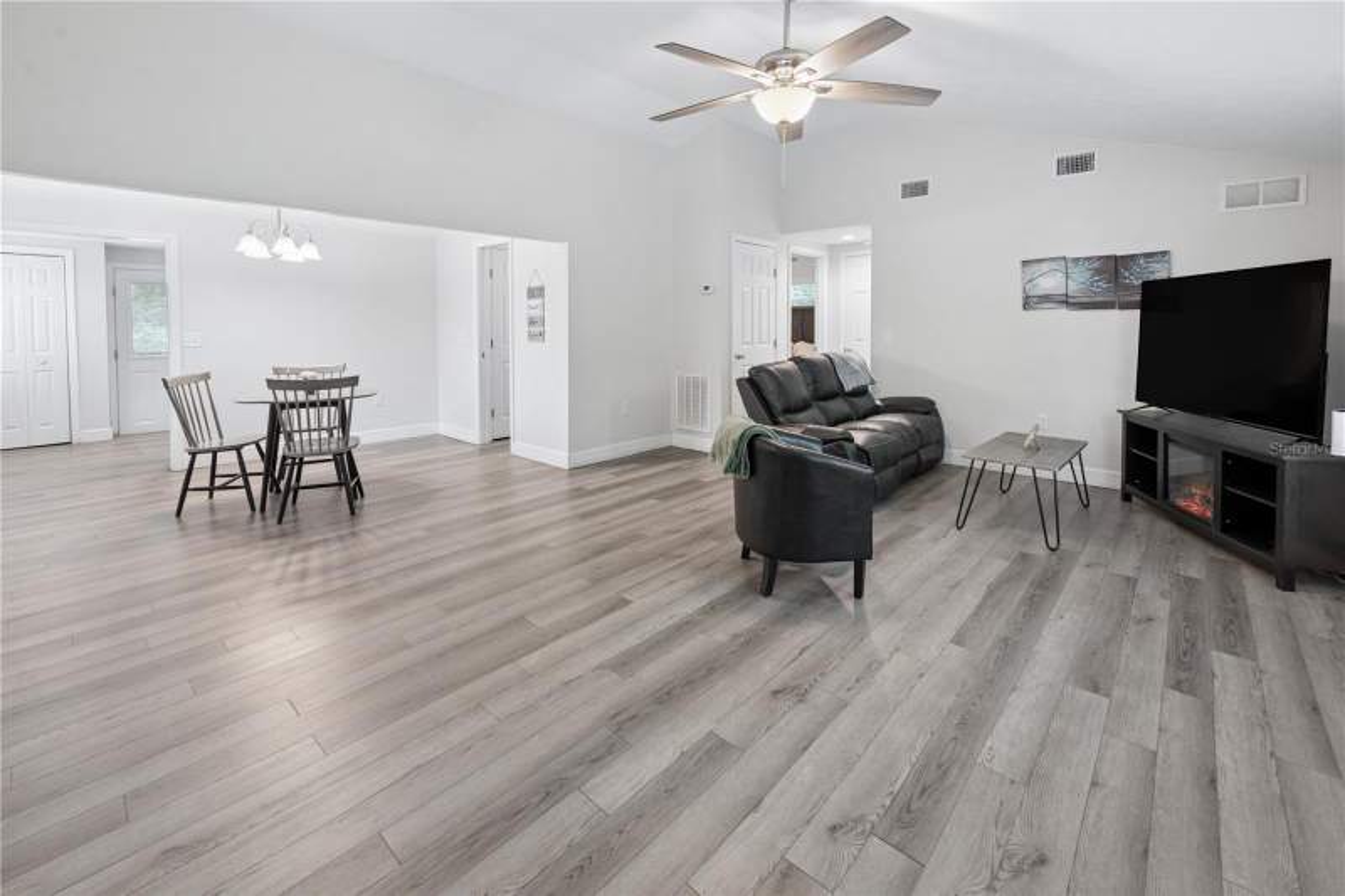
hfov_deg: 104.3
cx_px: 672
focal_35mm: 14
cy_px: 448
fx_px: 523
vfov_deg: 81.2
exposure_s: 1/15
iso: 400
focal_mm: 14
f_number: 8
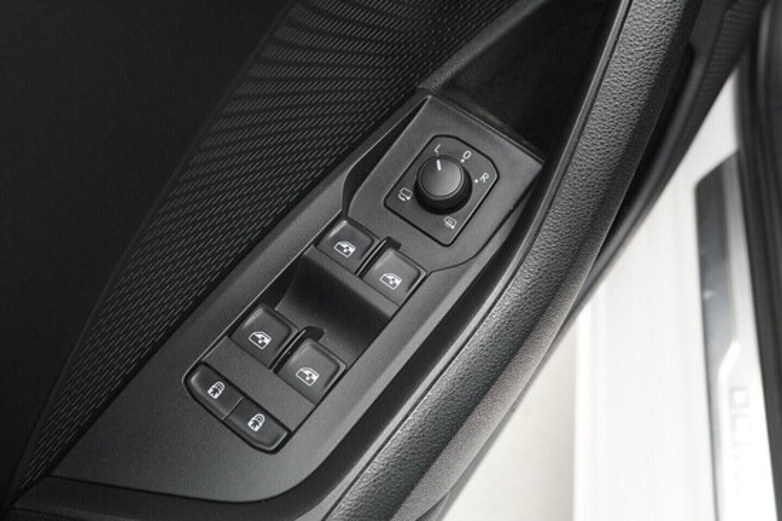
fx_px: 782
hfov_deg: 53.2
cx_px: 391
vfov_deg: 36.8
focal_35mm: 36
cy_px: 260
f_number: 5.6
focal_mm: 24
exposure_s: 1/160
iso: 4000
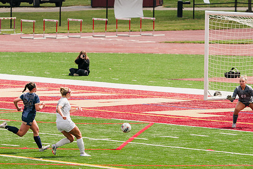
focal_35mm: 353
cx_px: 111
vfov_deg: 3.9
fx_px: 2480
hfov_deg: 5.8
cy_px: 125
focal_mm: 200
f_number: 5.6
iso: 320
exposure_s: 1/1600
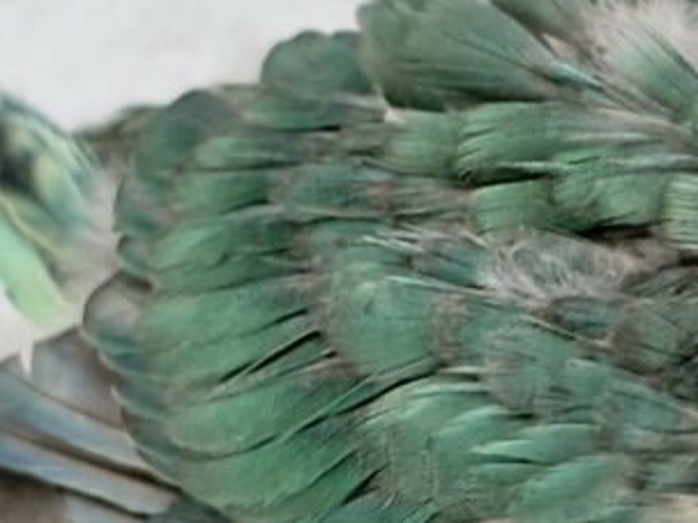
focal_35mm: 206
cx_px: 643
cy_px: 253
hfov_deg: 9.6
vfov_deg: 7.2
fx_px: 4152
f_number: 1.6
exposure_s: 1/50
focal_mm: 5.96
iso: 40
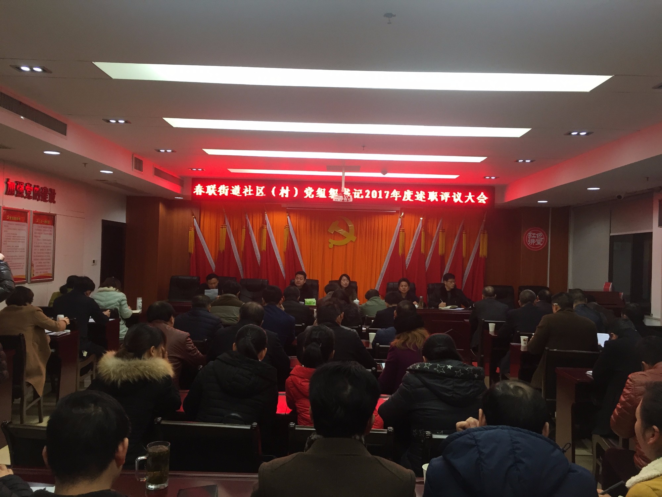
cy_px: 248
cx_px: 331
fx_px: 555
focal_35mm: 29
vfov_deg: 48.2
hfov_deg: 61.7
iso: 50
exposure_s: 1/33
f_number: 2.2
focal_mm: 4.15
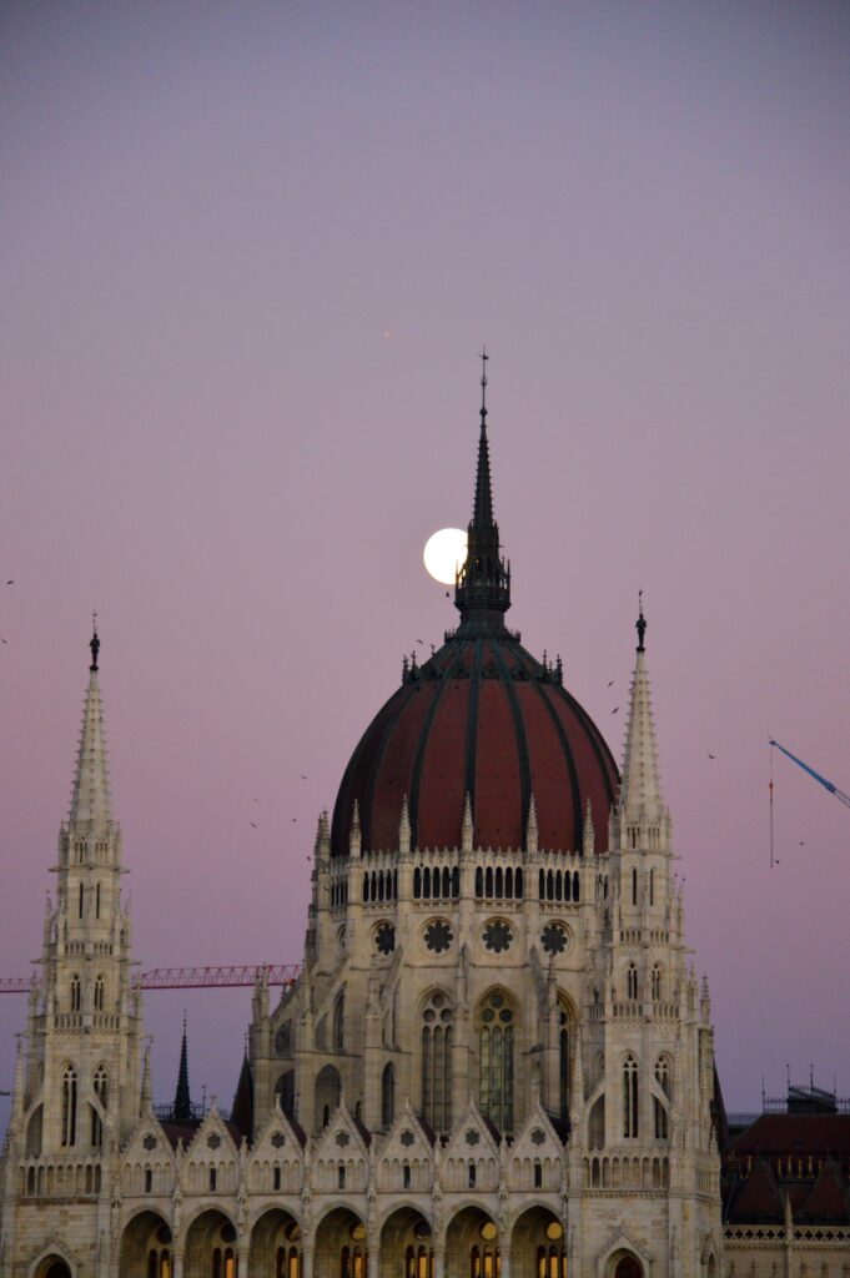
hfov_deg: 8.7
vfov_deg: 13.1
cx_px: 425
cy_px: 639
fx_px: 5587
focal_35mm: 158
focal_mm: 105
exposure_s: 1/125
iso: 1100
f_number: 5.6
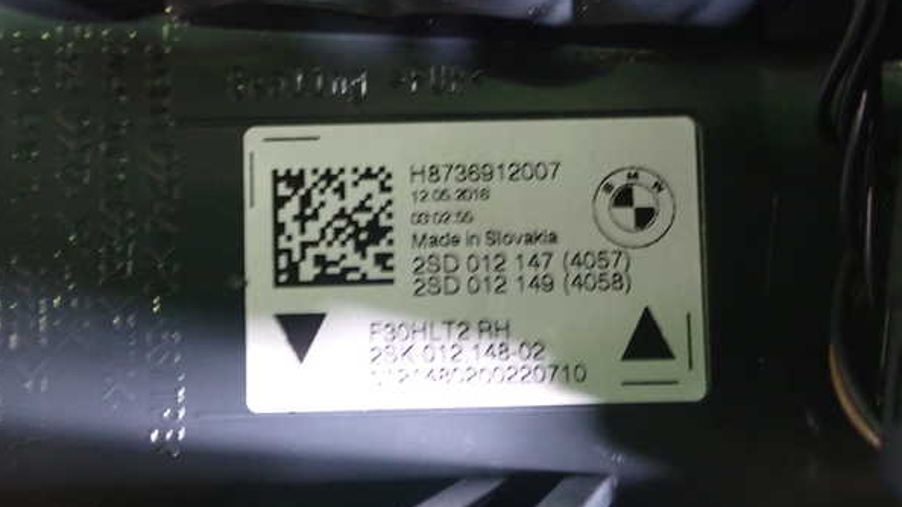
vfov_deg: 21.8
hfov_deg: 37.9
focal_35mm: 55
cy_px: 249
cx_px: 448
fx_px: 1315
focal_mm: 9.01
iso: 800
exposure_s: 1/15
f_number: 3.2
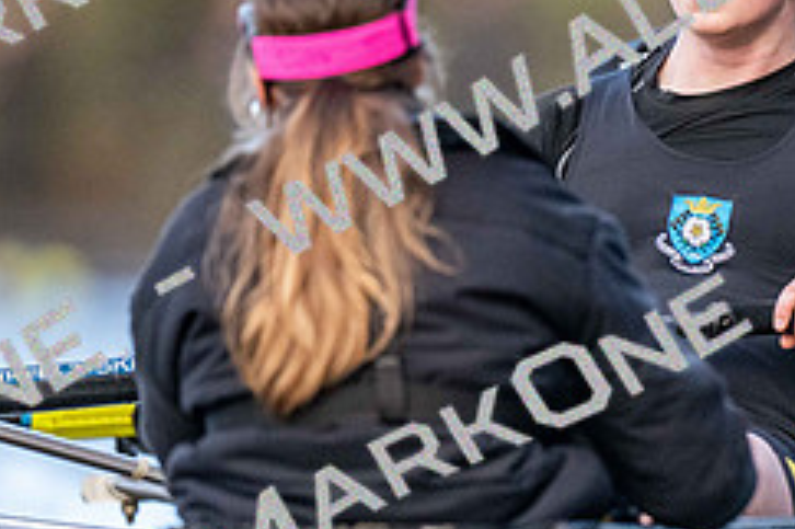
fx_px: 31733
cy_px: 264
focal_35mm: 1438
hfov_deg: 1.4
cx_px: 654
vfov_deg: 1.0
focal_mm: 600
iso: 3200
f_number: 4
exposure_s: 1/2500
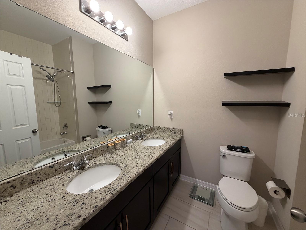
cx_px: 153
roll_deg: +0.6
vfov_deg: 85.7
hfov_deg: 102.1
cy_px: 115
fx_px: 124
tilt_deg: -5.9
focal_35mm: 14
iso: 200
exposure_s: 1/60
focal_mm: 2.22
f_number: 2.2
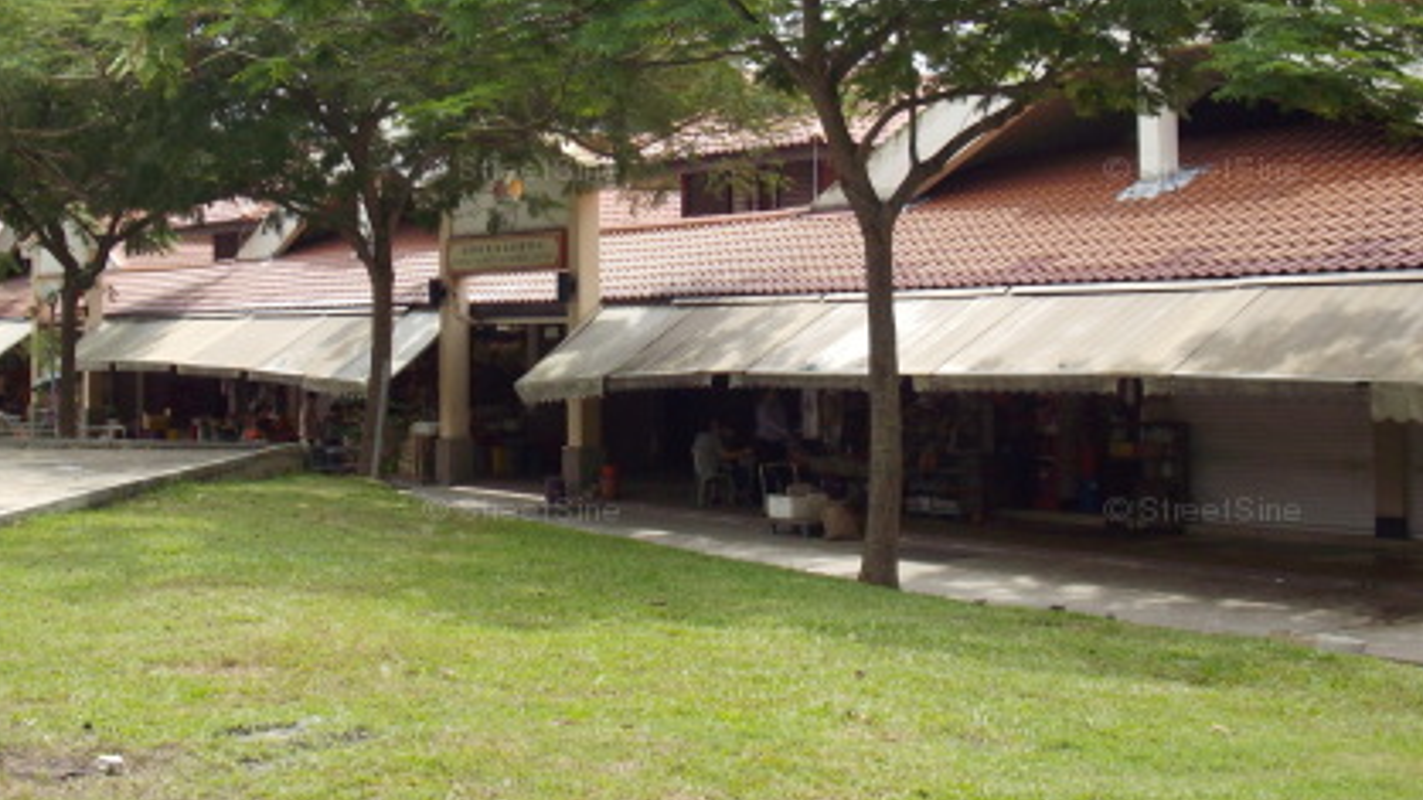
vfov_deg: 22.4
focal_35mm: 53
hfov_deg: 39.2
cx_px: 677
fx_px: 2000
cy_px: 174
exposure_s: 1/200
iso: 80
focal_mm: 6.2
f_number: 5.6
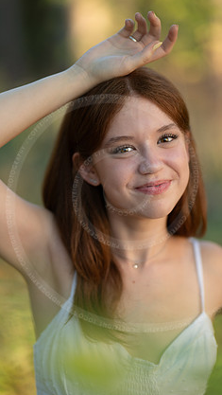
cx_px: 133
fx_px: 1003
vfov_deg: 22.2
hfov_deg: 12.6
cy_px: 209
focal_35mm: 96
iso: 160
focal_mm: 85
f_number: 1.2
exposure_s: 1/320
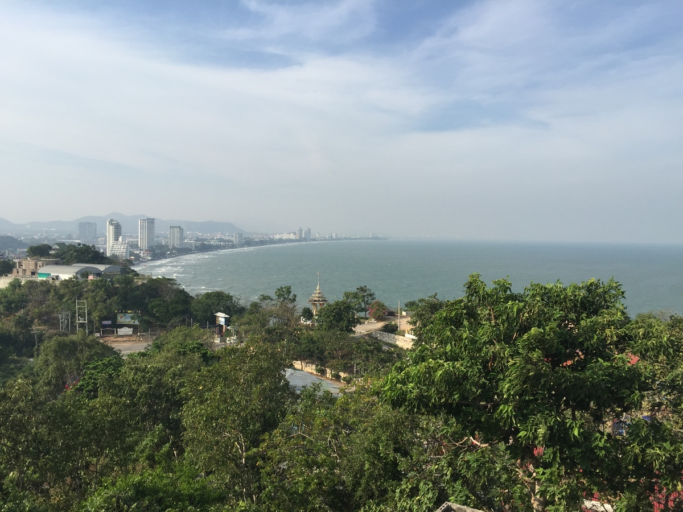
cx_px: 342
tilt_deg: -2.0
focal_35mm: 29
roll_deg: -2.7
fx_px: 572
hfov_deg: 61.7
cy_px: 256
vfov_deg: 48.2
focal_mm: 4.15
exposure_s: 1/2083
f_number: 2.2
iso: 32
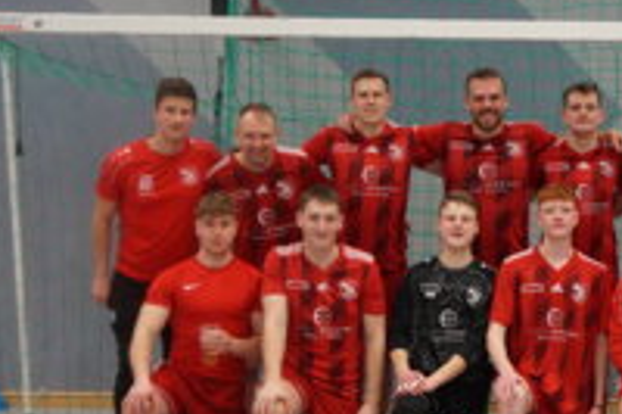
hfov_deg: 25.6
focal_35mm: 78
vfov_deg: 17.4
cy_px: 293
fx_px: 1347
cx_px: 488
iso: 640
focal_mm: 26
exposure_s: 1/60
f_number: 4
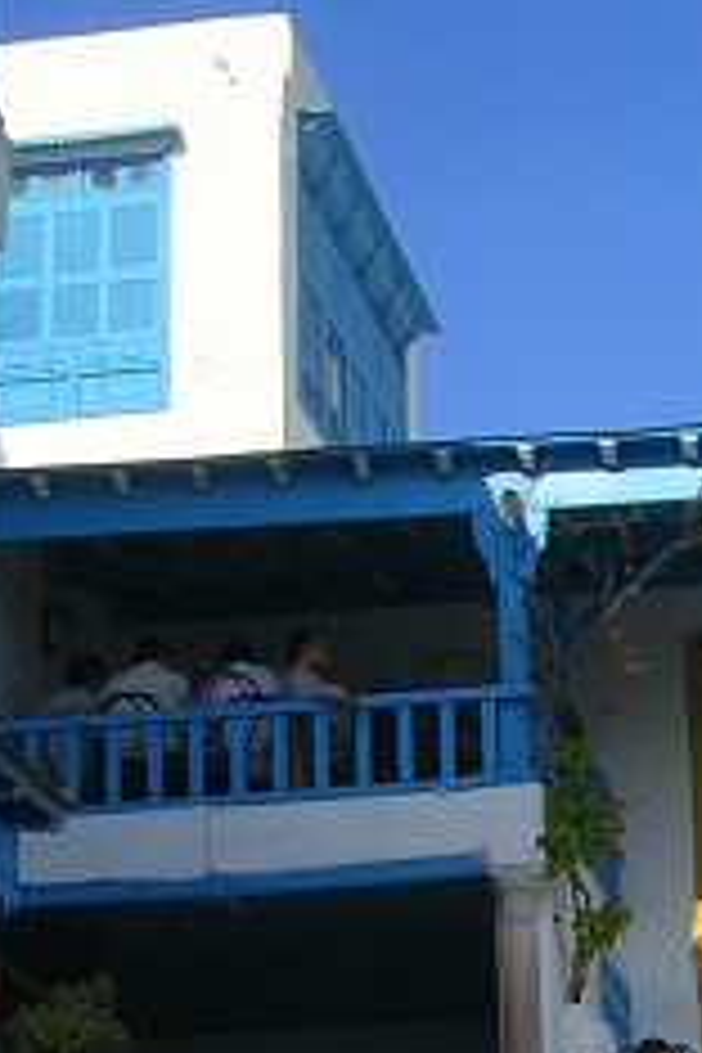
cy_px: 745
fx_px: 3042
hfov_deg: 12.7
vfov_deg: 19.5
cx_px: 929
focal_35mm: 104
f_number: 5.6
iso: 50
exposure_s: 1/353
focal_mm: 5.8
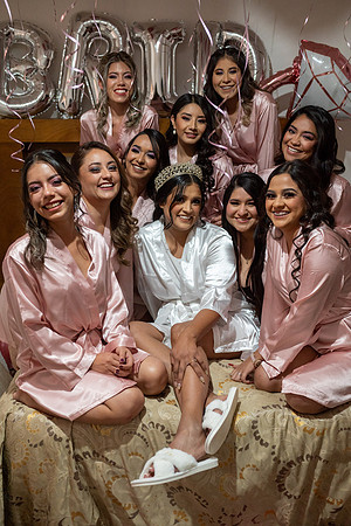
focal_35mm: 35
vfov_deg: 54.4
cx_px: 176
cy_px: 263
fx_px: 512
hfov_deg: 37.9
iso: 1600
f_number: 3.5
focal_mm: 35
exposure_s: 1/125
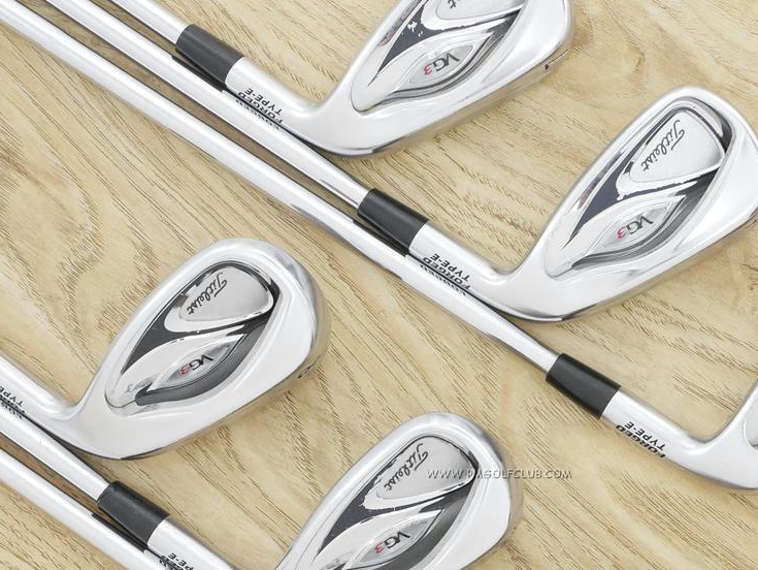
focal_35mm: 87
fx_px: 1906
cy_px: 380
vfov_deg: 16.9
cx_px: 499
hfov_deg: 22.4
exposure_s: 1/40
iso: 1600
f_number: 4.5
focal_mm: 25
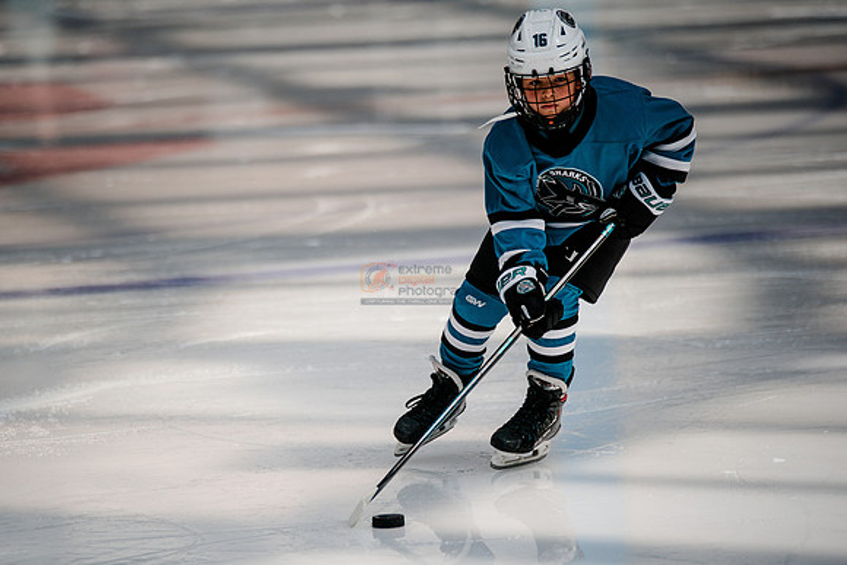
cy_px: 321
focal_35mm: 313
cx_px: 341
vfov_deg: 4.4
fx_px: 7362
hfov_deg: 6.6
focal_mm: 261
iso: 200
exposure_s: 1/2000
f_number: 3.2
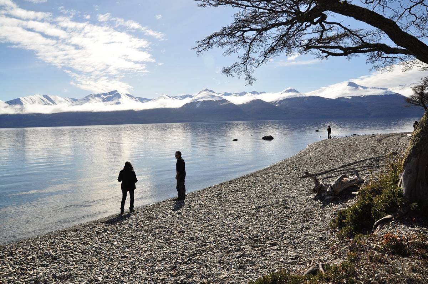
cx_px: 214
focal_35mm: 48
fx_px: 570
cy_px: 142
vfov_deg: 28.0
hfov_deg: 41.2
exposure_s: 1/1600
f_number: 8
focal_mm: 32
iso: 400
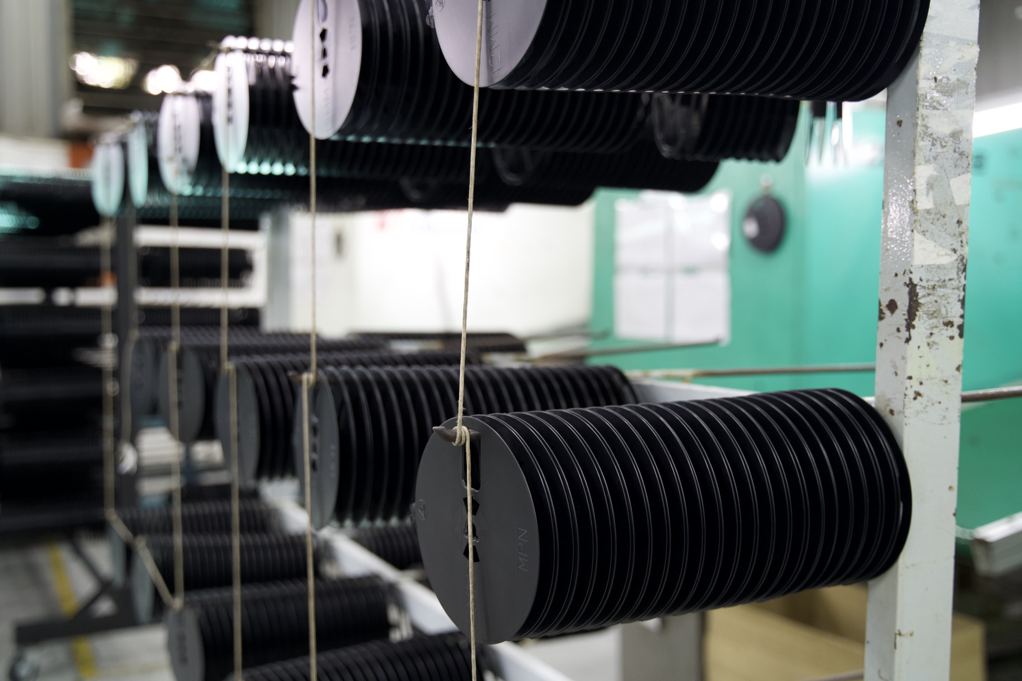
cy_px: 340
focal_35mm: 40
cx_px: 511
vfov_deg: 33.4
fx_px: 1135
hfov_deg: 48.5
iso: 2000
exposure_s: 1/160
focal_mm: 40
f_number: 2.8
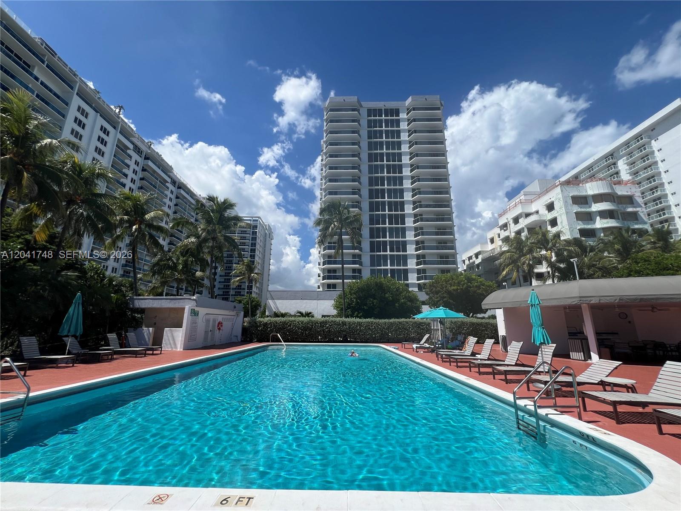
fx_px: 256
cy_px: 256
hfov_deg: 106.2
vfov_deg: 89.9
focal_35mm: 13
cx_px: 340
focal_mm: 1.57
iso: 32
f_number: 1.8
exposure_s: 1/2096
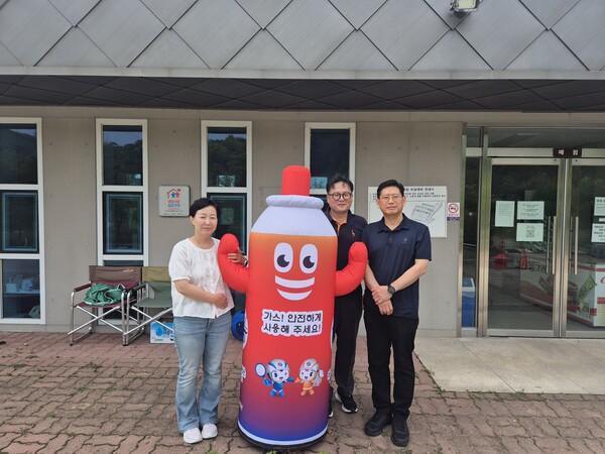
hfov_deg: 73.9
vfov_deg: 58.9
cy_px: 227
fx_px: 402
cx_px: 302
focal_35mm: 23
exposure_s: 1/1172
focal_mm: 5.4
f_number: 1.8
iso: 25
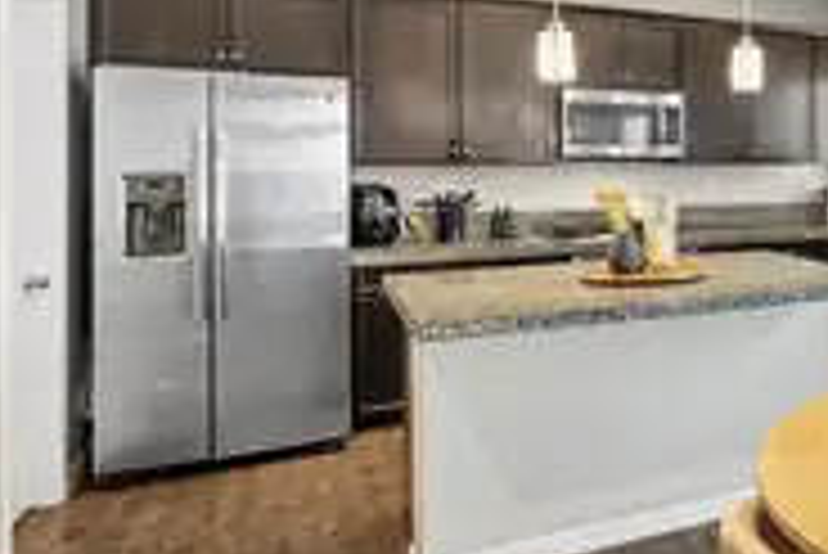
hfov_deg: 42.5
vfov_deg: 35.5
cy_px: 164
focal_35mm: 37
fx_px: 852
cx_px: 878
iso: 500
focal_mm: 17
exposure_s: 2
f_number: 8
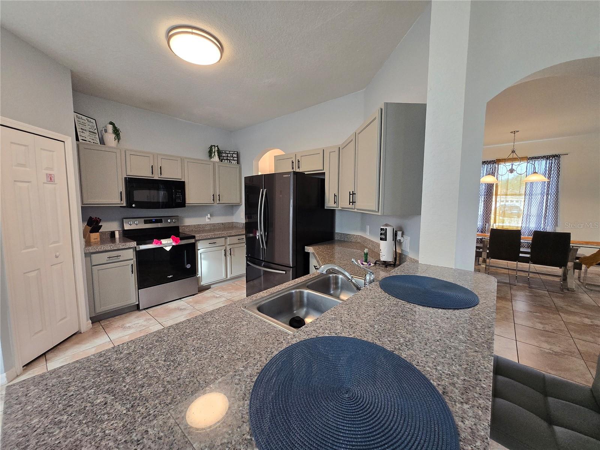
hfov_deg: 106.2
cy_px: 225
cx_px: 300
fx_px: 225
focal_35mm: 13
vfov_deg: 89.9
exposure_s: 1/60
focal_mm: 1.7
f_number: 2.2
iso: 160
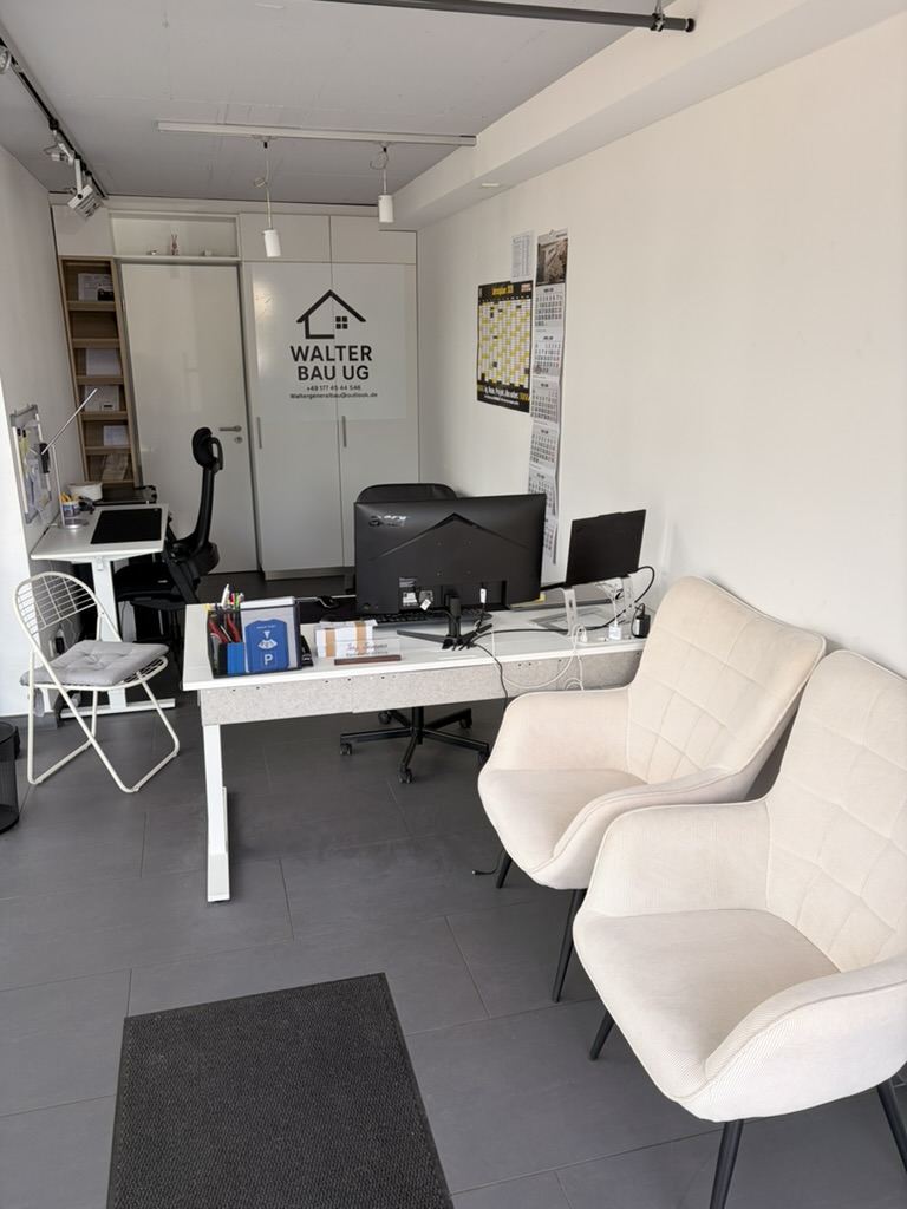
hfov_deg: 53.1
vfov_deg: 67.3
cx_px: 454
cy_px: 604
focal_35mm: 26
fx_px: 908
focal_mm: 5.96
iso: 32
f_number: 1.6
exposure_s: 1/161
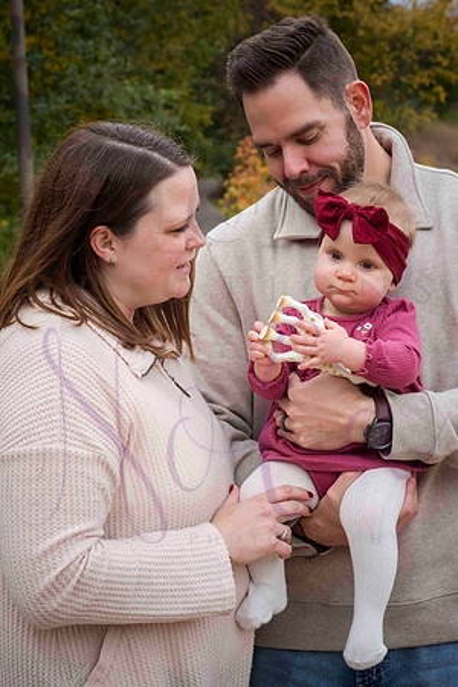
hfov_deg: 16.1
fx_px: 1622
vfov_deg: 23.9
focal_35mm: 85
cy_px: 344
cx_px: 229
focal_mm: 85
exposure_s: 1/400
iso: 800
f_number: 11
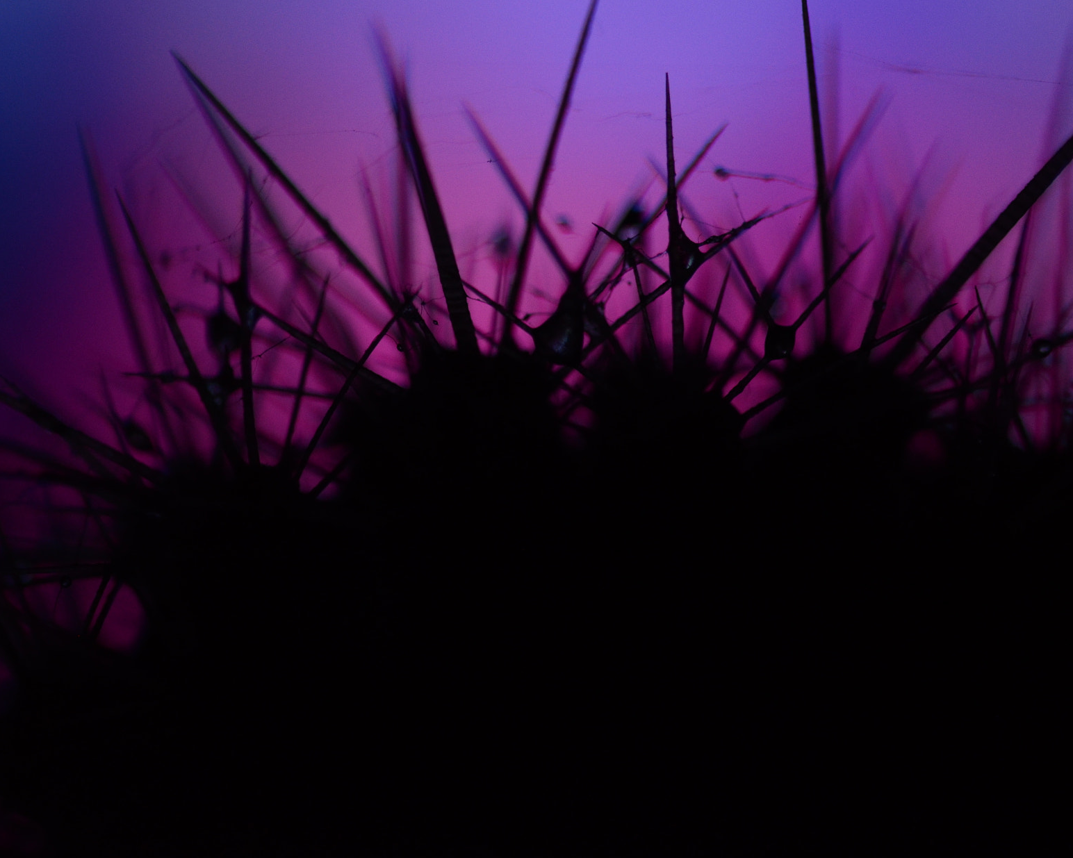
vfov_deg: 7.9
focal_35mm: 196
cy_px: 399
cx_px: 643
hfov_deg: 9.9
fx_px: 6212
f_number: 4.5
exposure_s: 1/100
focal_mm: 105
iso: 800
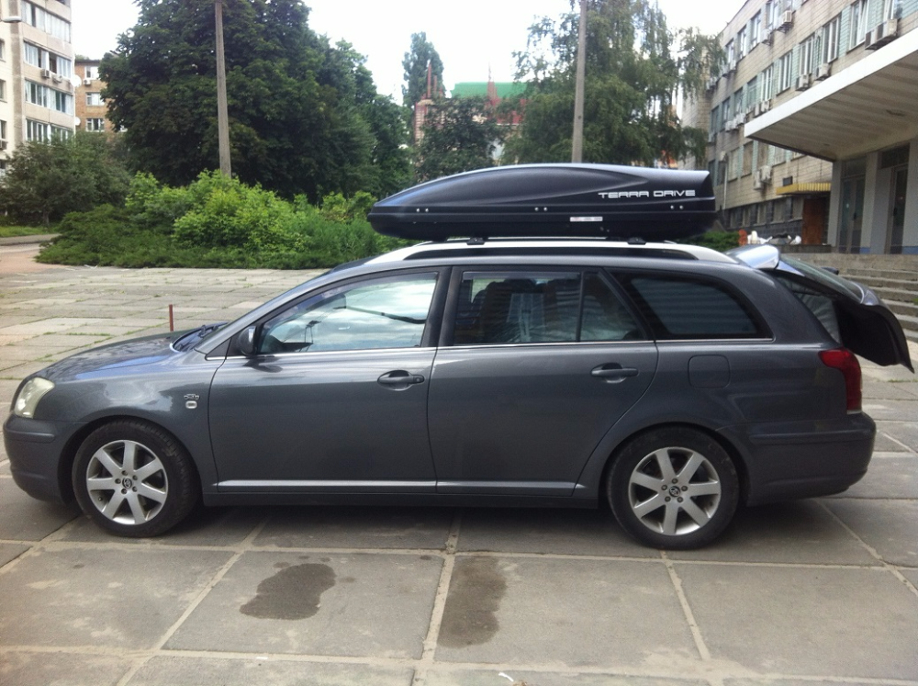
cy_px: 343
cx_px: 459
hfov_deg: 52.7
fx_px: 927
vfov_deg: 40.6
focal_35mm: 35
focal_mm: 3.85
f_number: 2.8
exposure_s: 1/211
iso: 80
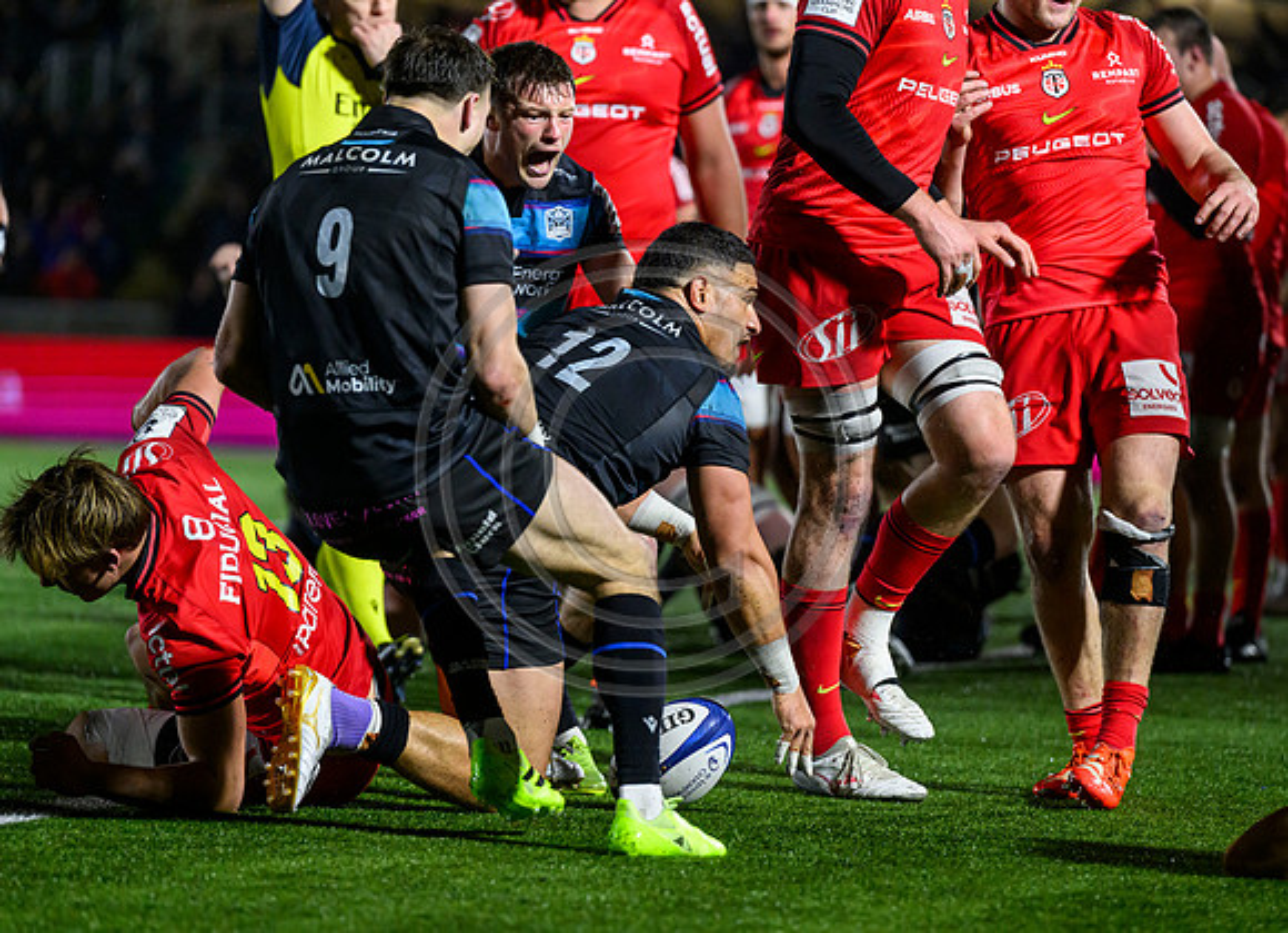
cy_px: 497
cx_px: 744
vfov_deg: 6.5
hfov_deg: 8.9
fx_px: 8271
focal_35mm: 225
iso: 5000
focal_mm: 200
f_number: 3.5
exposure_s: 1/1600
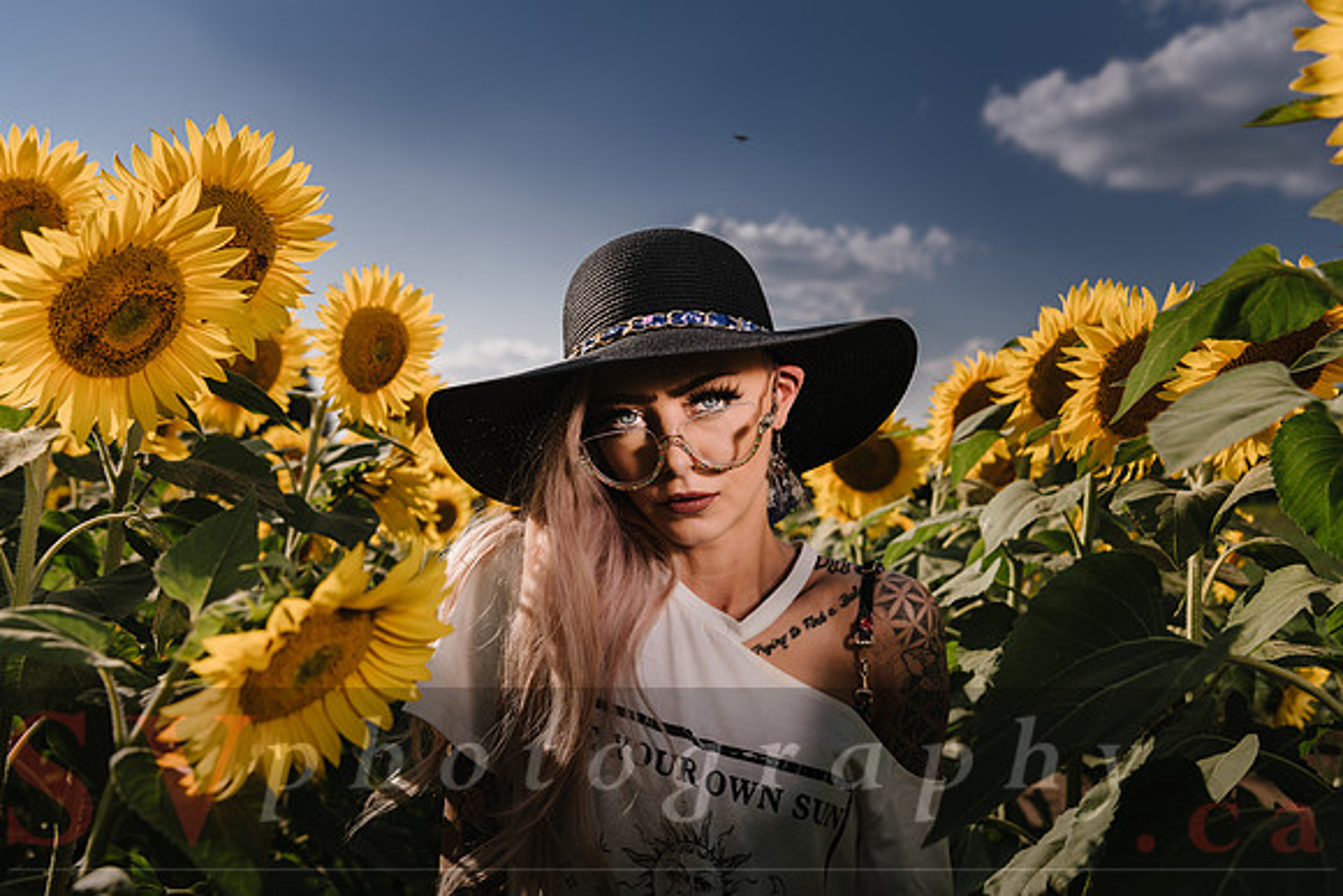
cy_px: 448
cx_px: 672
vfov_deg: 33.4
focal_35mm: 40
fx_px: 1493
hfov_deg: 48.4
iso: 64
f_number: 5
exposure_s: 1/250
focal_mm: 40
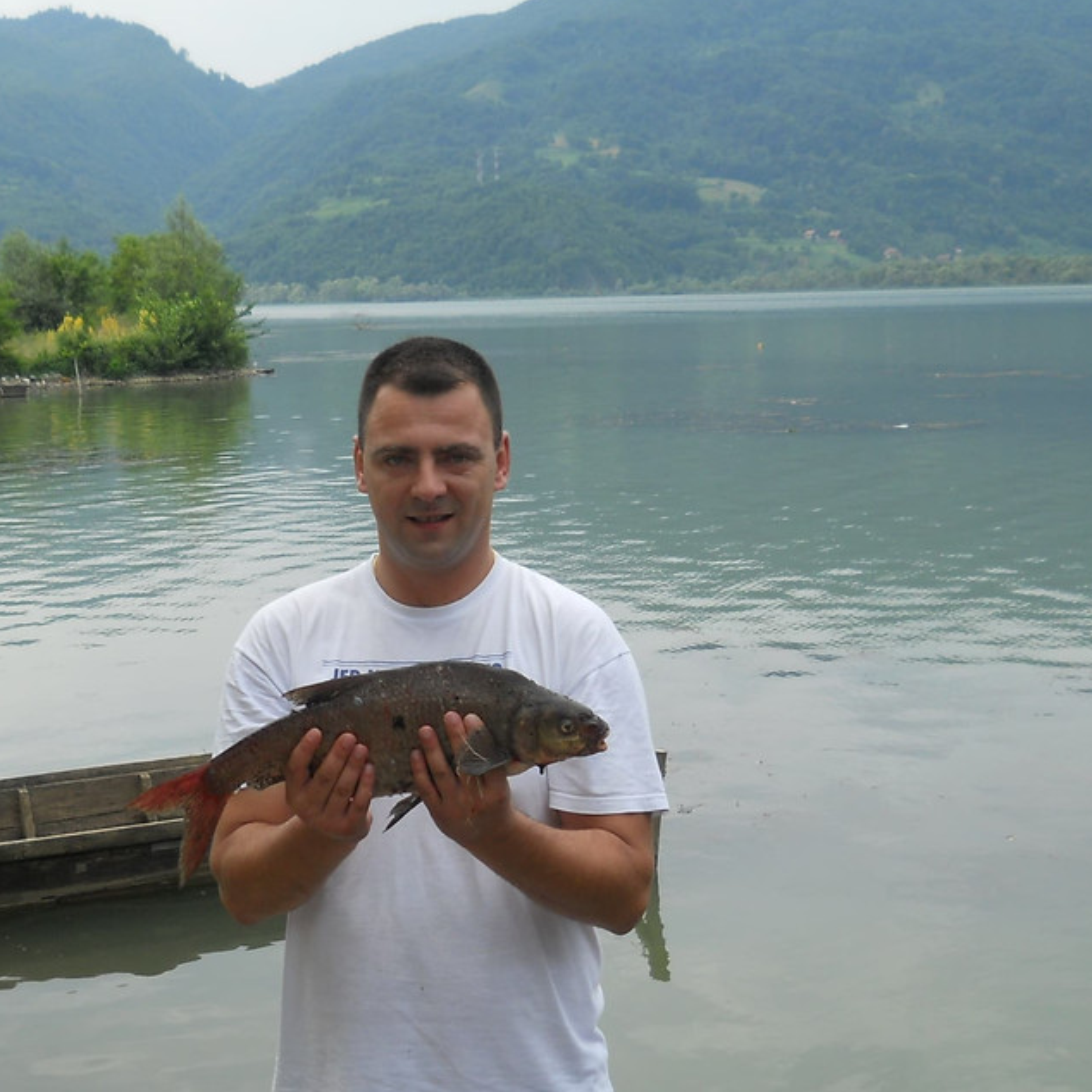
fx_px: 2177
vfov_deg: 28.1
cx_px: 392
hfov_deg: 28.0
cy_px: 680
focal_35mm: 61
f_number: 5.5
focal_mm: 6.72
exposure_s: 1/250
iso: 80
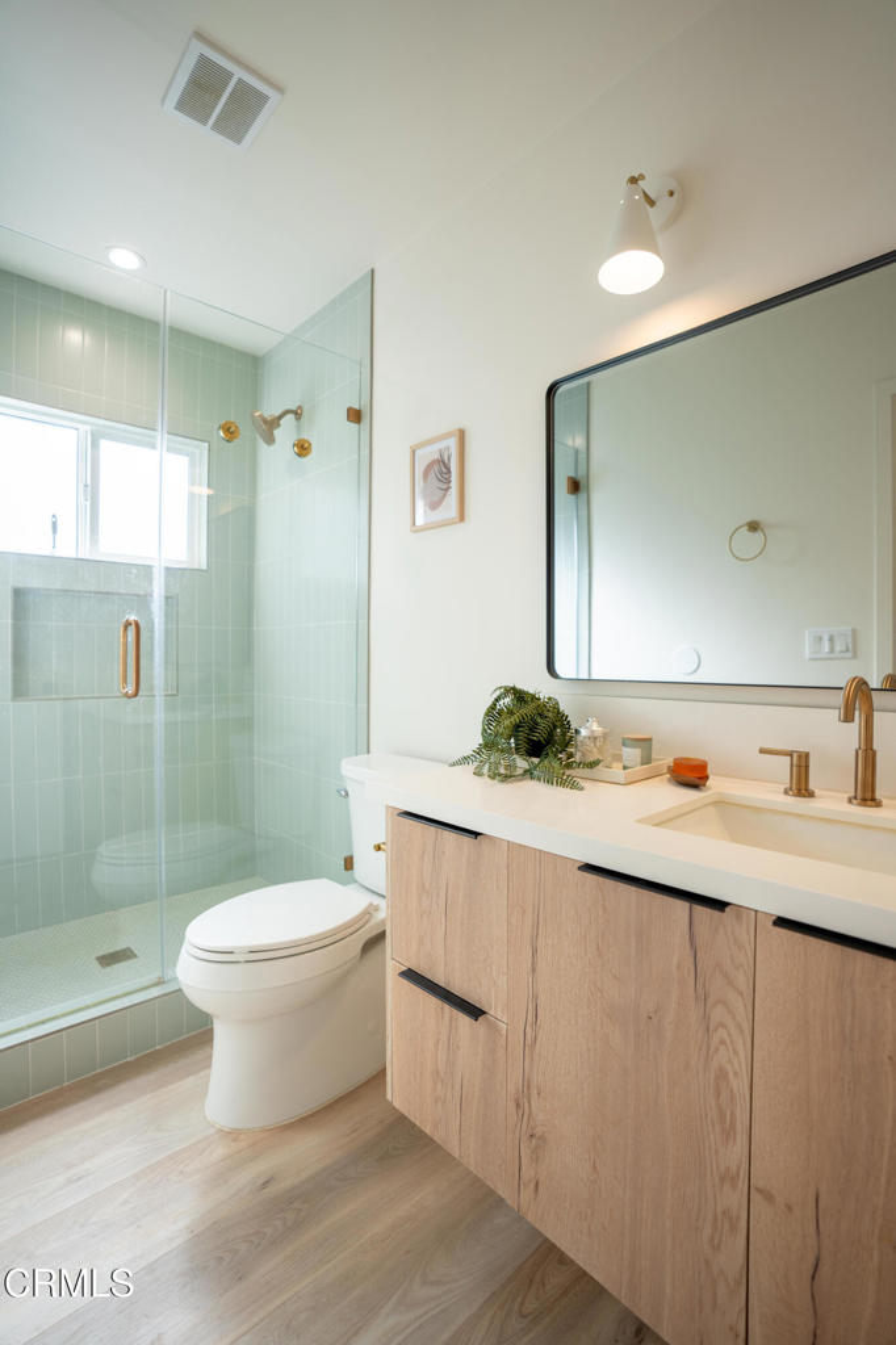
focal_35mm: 16
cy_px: 672
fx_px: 598
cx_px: 448
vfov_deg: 96.8
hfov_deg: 73.7
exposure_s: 1/500
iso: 100
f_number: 2.8
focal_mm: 16
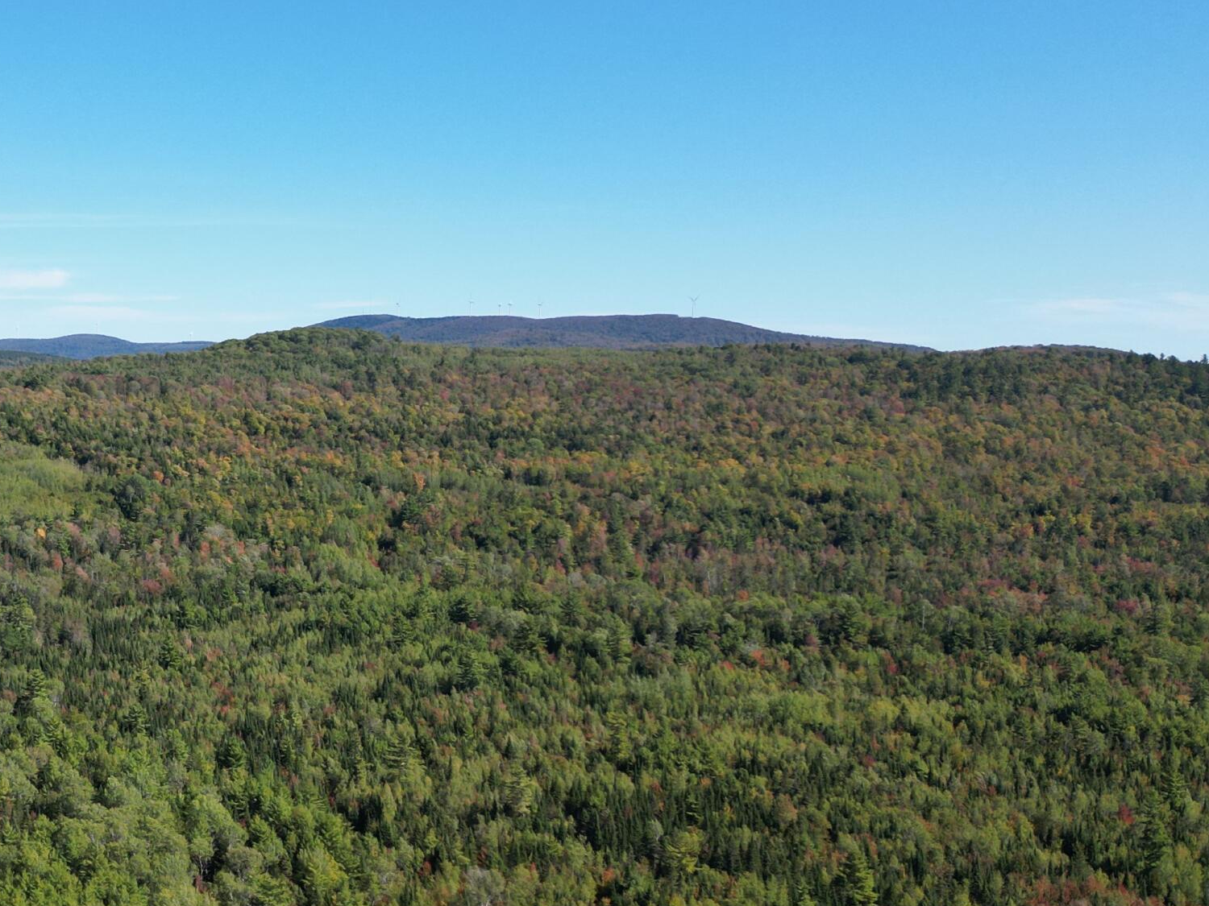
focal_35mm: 48
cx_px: 114
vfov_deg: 30.3
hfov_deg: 37.0
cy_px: 480
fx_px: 1676
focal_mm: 6.72
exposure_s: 1/2500
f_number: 1.7
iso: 120
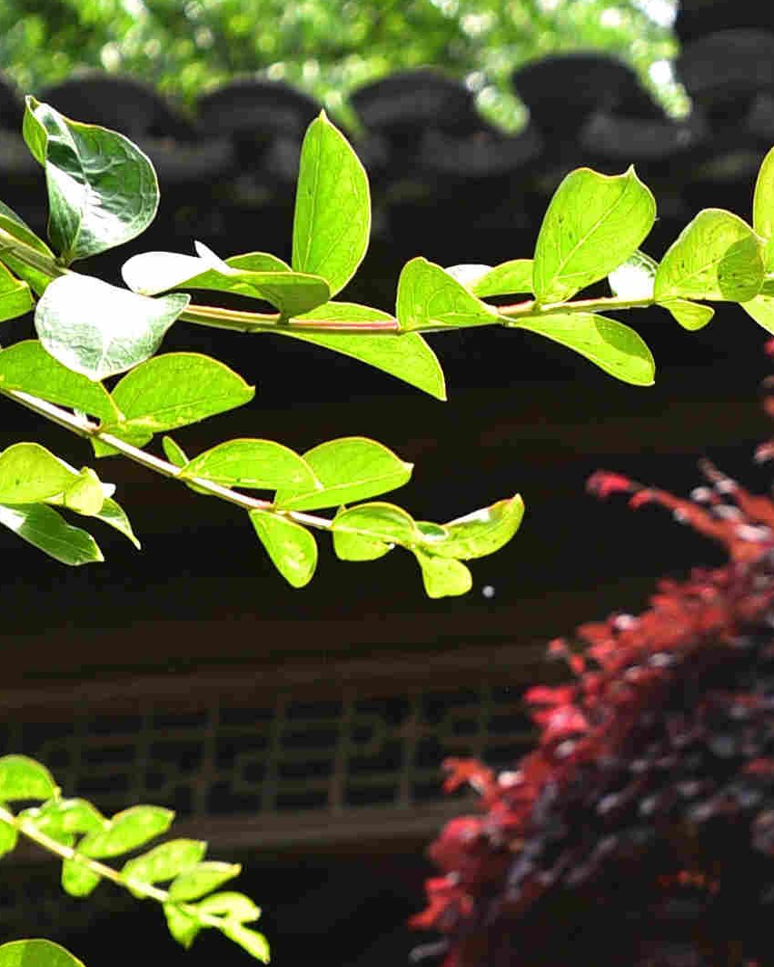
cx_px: 895
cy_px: 795
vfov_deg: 10.5
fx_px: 5237
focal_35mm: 183
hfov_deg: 8.4
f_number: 7.1
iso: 200
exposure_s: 1/200
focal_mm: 46
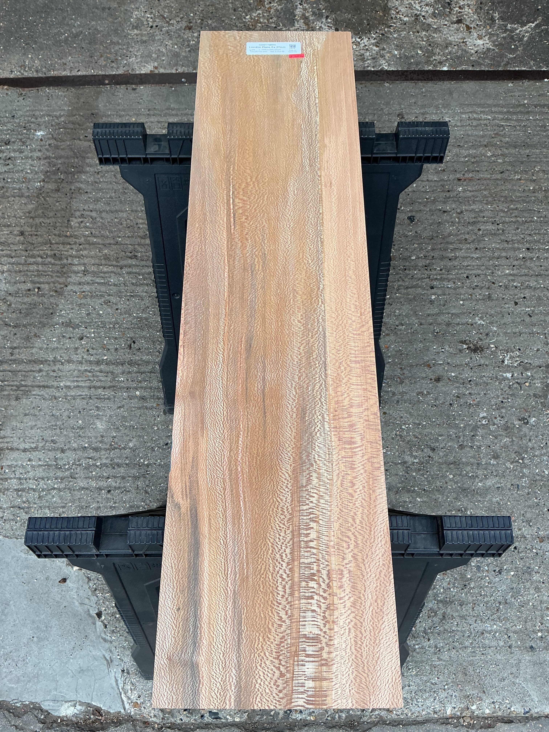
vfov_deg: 61.7
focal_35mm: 29
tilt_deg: -66.0
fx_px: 613
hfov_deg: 48.2
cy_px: 366
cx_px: 274
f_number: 1.8
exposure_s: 1/120
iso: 20
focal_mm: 3
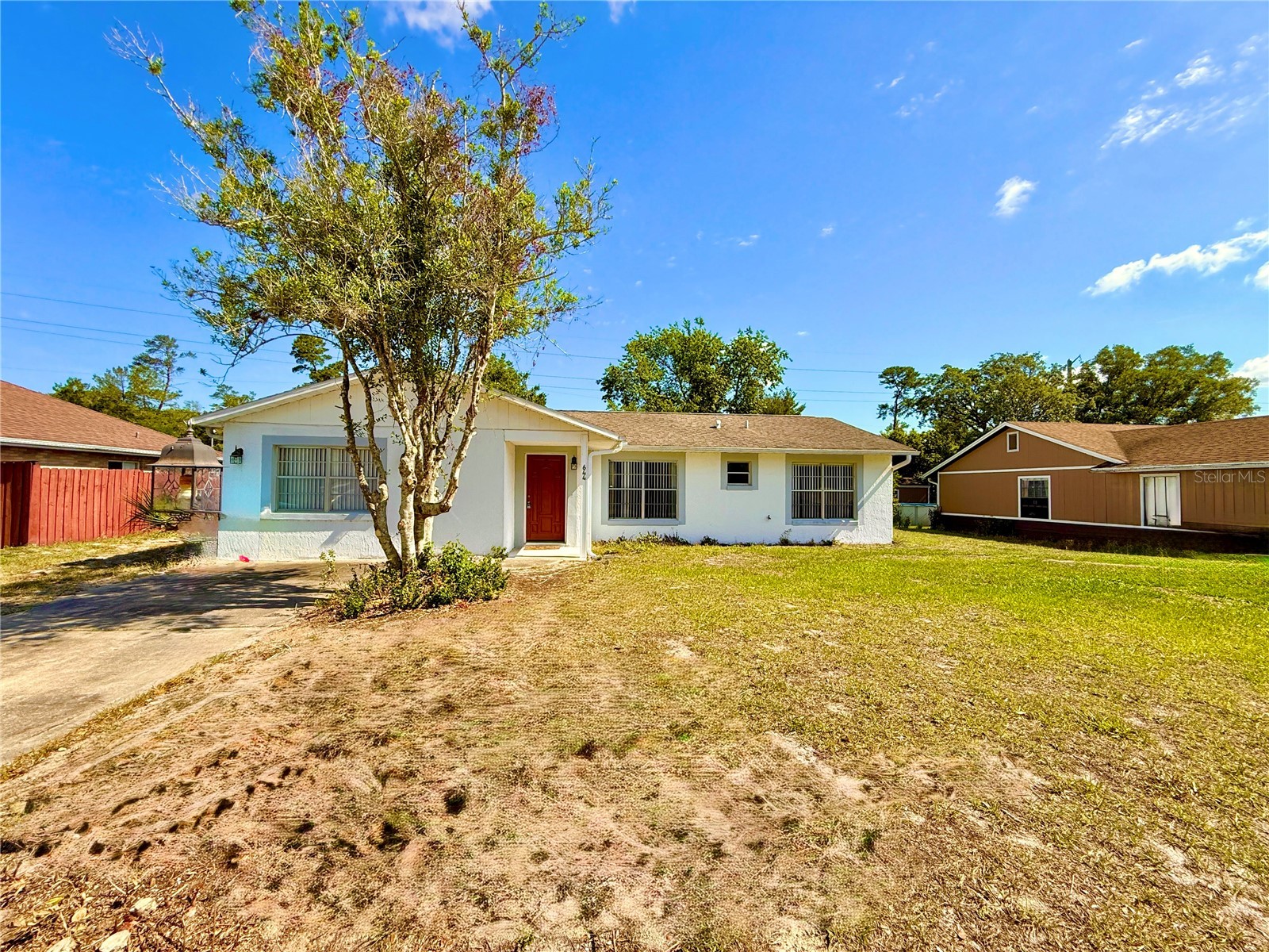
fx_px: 513
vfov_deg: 85.7
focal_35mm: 14
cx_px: 634
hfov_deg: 102.1
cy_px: 476
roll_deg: -0.9
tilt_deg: +0.8
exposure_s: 1/1901
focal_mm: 2.22
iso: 50
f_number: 2.2
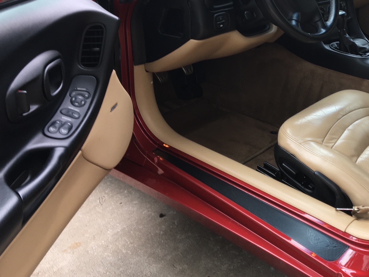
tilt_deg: -22.4
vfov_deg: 30.1
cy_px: 93
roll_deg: -2.8
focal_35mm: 48
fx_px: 512
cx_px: 275
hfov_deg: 38.7
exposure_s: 1/40
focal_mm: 4.15
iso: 25
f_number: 2.2
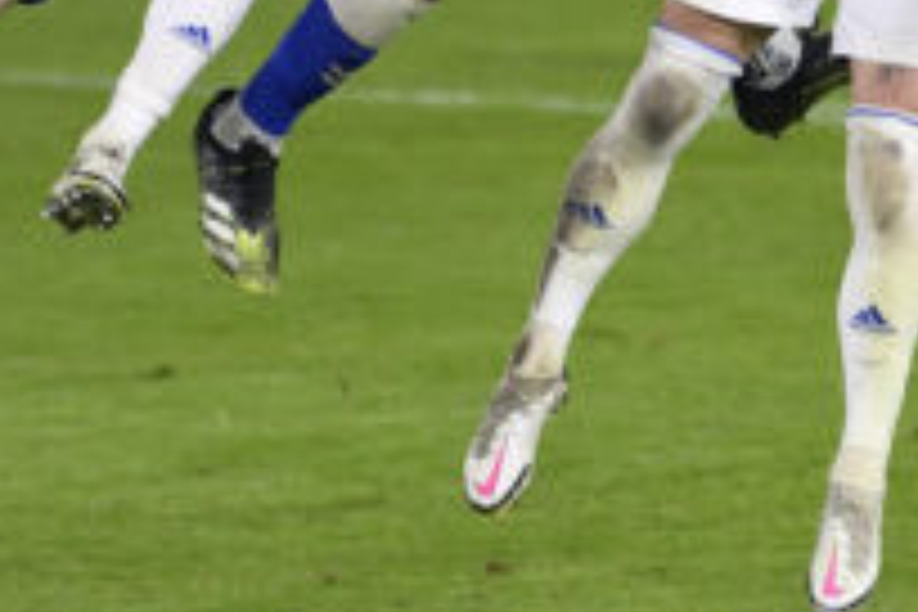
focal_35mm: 754
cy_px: 32
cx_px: 810
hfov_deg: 2.7
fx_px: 19225
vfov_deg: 1.8
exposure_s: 1/1600
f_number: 3.2
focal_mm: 200
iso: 2000
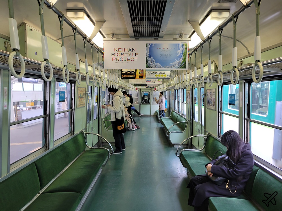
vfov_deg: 53.1
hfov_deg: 67.3
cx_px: 141
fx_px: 212
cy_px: 106
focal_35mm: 26
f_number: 1.8
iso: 160
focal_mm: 5.4
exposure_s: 1/120
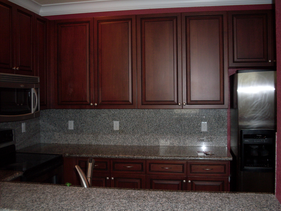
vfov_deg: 37.7
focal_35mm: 38
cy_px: 106
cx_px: 140
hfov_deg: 49.0
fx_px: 308
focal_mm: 6.3
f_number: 2.8
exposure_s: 1/45
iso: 100
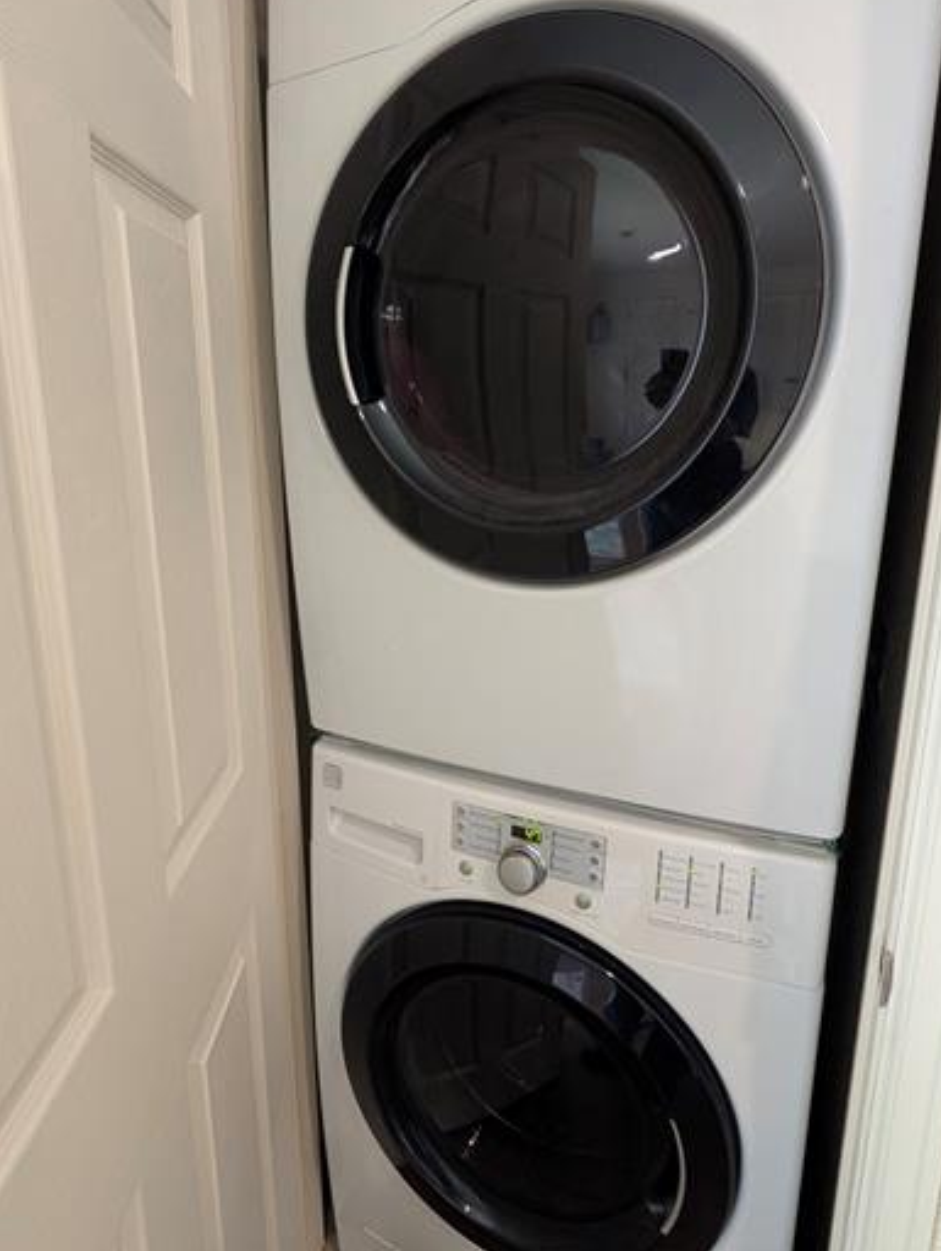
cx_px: 464
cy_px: 552
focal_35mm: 18
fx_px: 651
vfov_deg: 87.3
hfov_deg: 71.7
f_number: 1.7
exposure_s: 1/120
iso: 352
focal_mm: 2.02
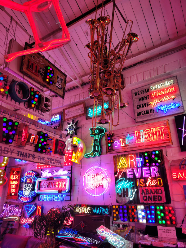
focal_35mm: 26
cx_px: 93
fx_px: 186
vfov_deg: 67.3
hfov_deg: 53.1
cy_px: 124
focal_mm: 5.4
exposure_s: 1/100
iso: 80
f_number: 1.8
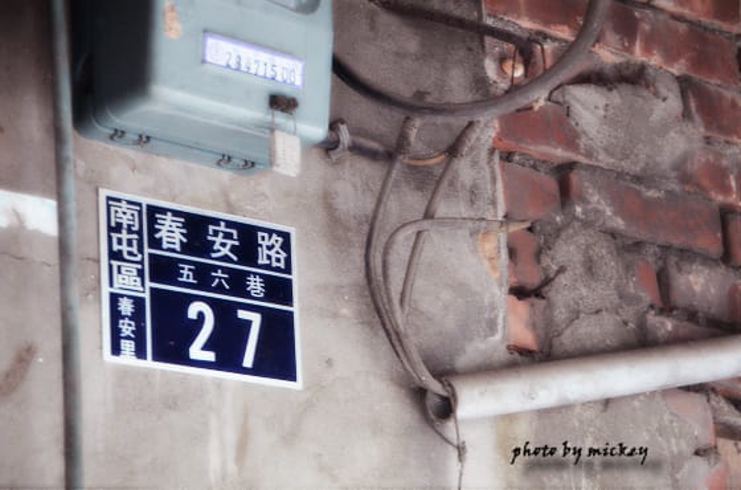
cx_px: 370
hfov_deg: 17.5
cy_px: 245
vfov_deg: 11.6
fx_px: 2401
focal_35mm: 117
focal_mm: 78
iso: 3200
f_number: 5.3
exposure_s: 1/8
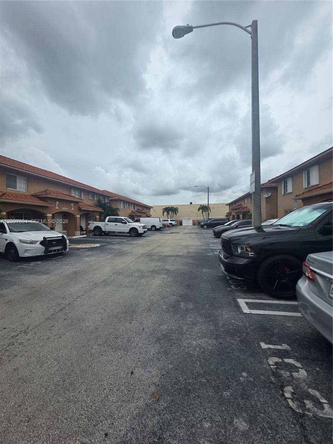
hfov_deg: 89.9
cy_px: 222
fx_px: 167
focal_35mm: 13
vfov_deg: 106.2
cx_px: 166
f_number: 1.9
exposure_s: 1/2000
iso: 50
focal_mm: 2.2
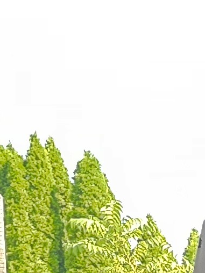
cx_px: 795
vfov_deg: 9.3
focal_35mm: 181
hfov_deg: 6.7
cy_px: 744
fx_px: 1429
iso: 80
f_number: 1.7
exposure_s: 1/120
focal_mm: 6.3
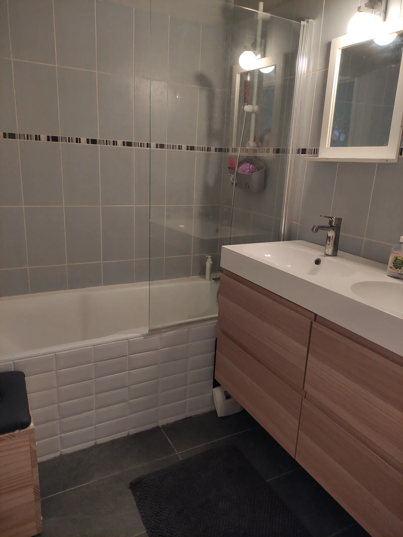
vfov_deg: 69.4
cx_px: 202
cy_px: 268
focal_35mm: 25
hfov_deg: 54.9
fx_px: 388
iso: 517
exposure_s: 1/25
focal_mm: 5.43
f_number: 1.89
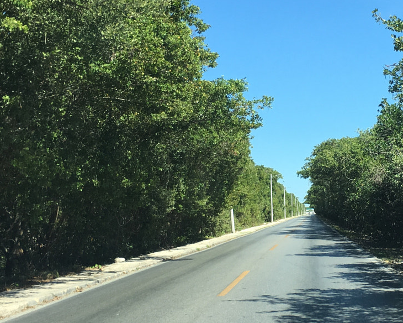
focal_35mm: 62
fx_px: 739
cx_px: 311
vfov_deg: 24.6
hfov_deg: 29.9
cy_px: 175
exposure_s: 1/635
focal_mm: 4.15
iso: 25
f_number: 2.2
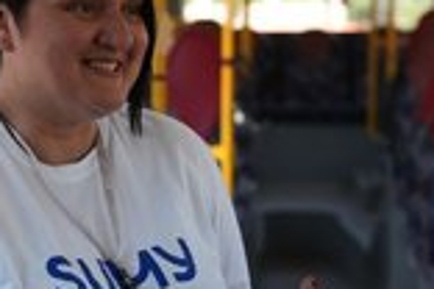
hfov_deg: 16.2
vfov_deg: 10.9
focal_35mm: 126
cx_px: 89
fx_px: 1519
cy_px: 138
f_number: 2.8
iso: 2500
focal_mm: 49
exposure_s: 1/160
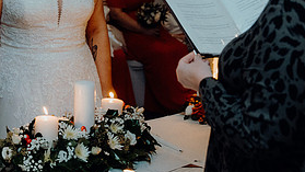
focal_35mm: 87
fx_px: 704
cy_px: 13
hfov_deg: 24.1
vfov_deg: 13.8
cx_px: 61
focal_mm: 40
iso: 2500
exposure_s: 1/160
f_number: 3.5
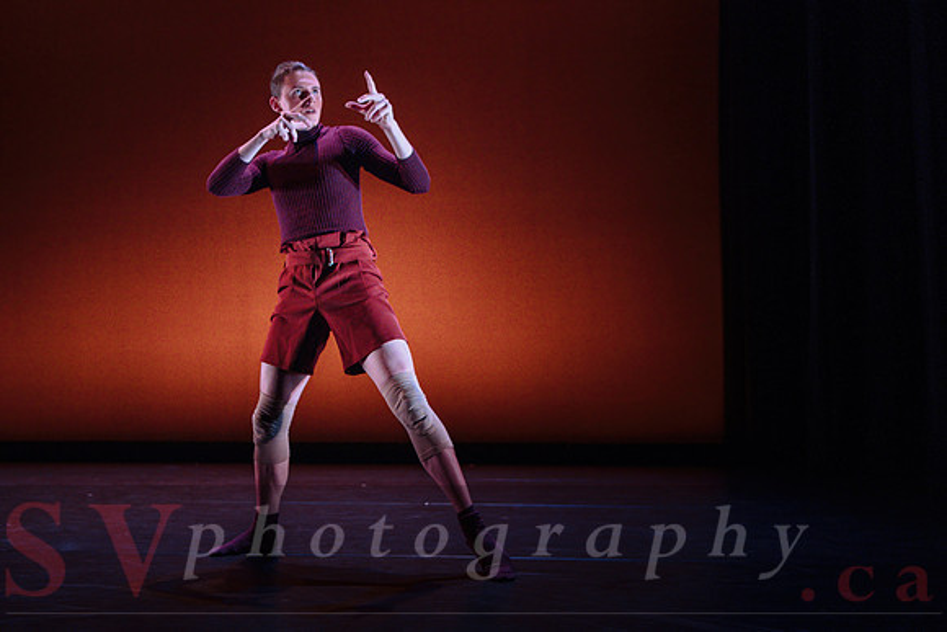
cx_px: 406
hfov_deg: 49.5
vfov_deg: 34.3
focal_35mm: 39
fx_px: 1023
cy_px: 361
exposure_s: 1/250
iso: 2500
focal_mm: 34
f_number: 2.8
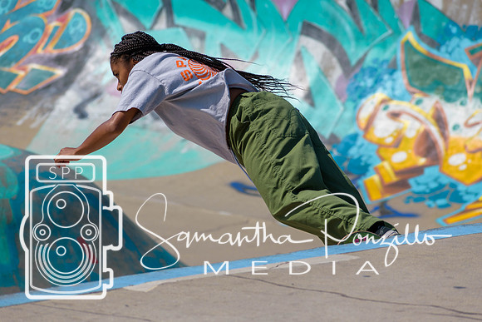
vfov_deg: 5.9
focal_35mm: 232
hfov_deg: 8.9
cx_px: 241
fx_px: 3113
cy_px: 161
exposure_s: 1/2500
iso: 200
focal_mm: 155
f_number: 6.3
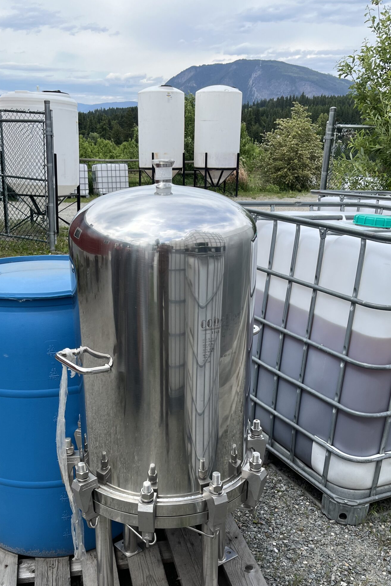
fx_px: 570
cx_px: 176
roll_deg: -2.3
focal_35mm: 35
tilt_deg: -23.0
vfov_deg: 53.7
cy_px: 372
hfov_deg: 37.8
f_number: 1.6
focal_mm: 5.1
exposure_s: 1/1832
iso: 50
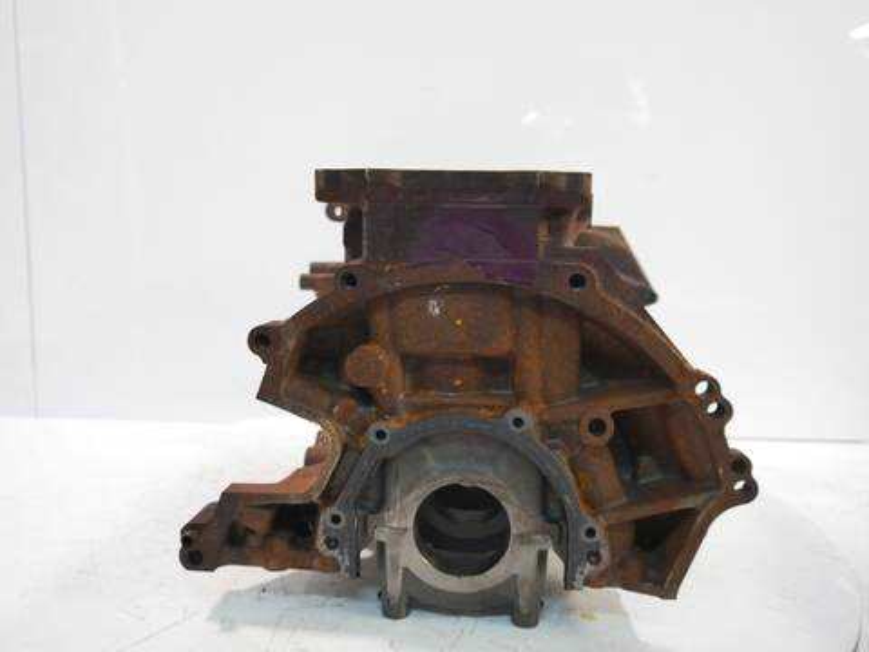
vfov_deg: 46.8
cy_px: 326
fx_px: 753
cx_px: 434
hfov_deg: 60.0
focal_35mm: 30
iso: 1000
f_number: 3.5
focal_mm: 15
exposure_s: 1/60
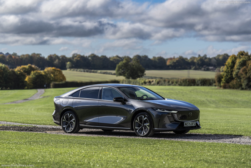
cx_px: 126
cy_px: 84
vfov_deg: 11.9
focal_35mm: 115
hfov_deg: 17.8
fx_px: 802
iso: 50
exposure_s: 1/1250
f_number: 2.8
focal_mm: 115
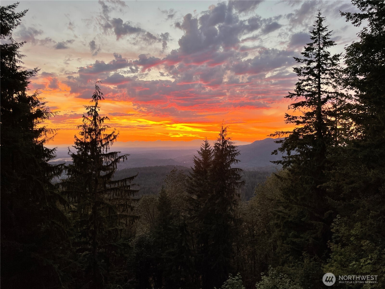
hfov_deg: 67.3
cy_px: 144
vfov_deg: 53.1
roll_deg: +0.8
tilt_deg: +0.9
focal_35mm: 26
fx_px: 289
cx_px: 192
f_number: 1.6
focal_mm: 4.2
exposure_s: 1/121
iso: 50
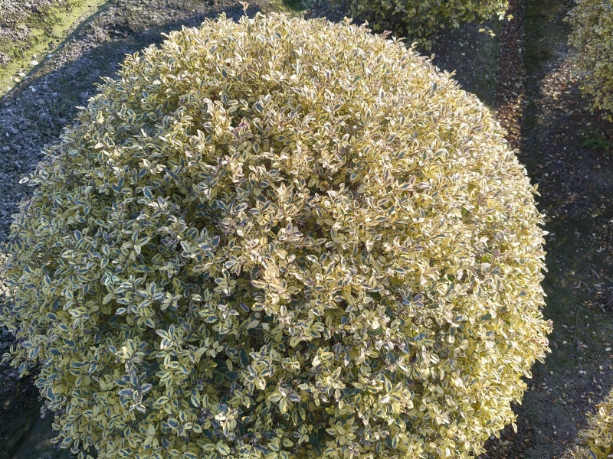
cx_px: 306
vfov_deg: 53.1
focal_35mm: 26
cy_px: 230
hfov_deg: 67.3
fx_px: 460
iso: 80
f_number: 1.8
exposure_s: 1/1241
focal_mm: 4.84
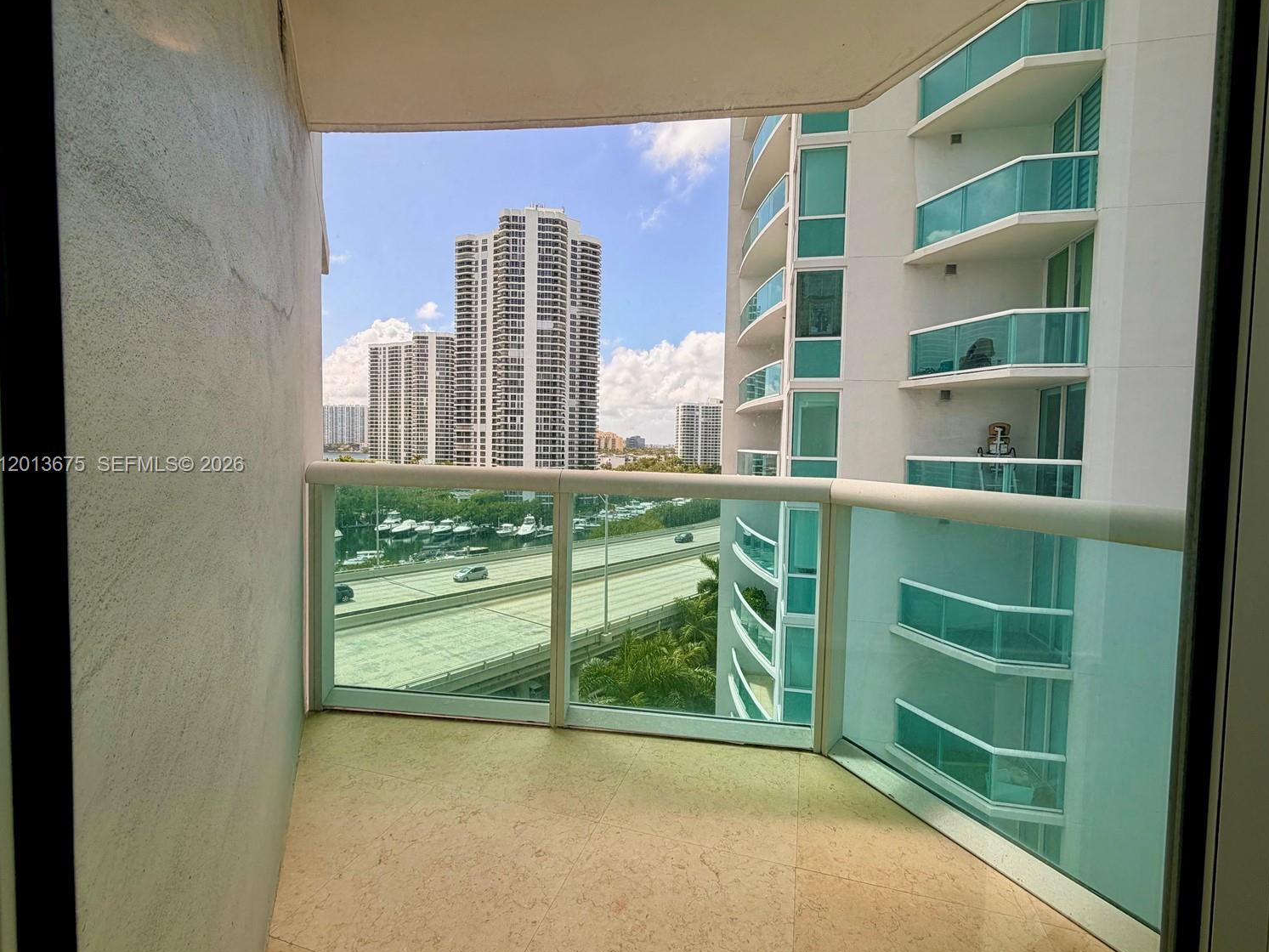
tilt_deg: -2.3
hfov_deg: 98.1
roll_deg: -0.4
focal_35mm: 15
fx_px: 550
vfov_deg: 81.7
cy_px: 466
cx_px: 660
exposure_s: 1/770
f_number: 2.2
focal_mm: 2.22
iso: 32
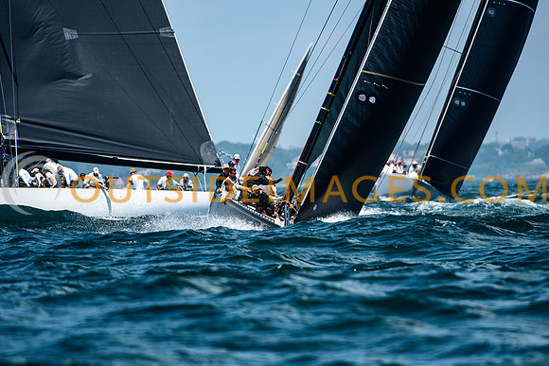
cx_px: 274
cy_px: 183
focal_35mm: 616
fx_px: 9403
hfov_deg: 3.3
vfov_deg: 2.2
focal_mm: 400
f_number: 5.6
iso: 400
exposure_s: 1/2000
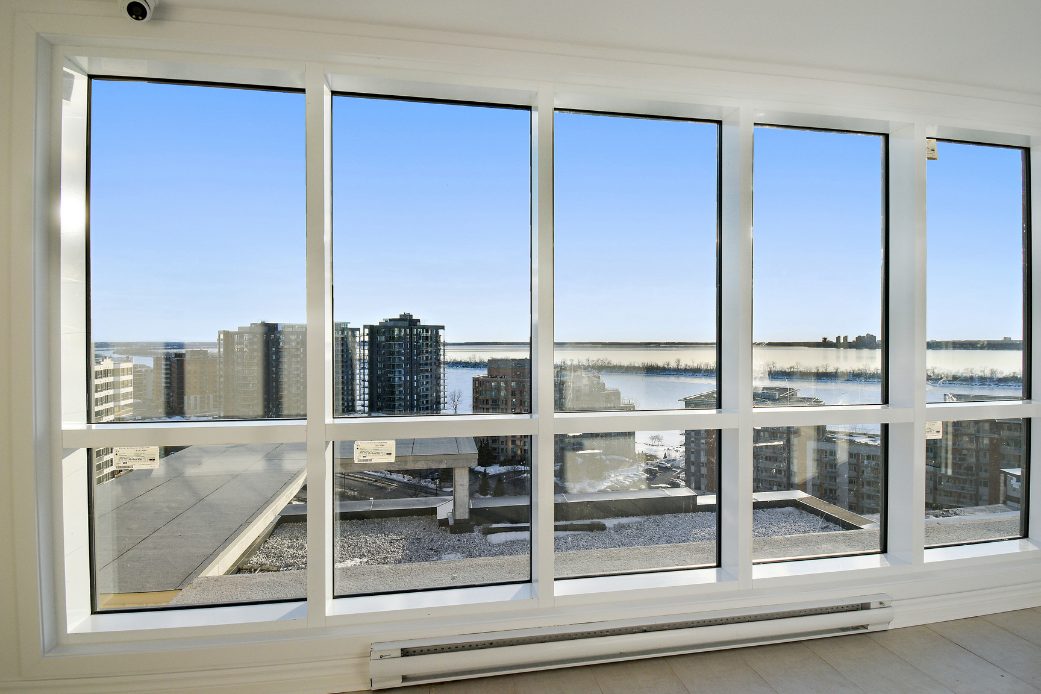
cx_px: 520
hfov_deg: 92.4
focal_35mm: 17
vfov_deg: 69.7
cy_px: 347
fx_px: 499
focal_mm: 11.5
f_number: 8
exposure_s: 1/1250
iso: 250
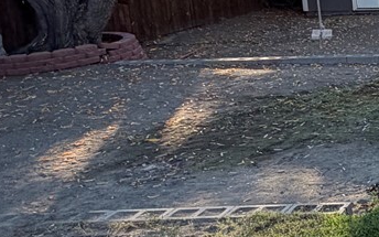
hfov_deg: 20.7
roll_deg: -1.0
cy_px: 60
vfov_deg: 18.7
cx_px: 681
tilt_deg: -14.3
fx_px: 713
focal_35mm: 69
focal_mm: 2.22
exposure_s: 1/436
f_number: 2.2
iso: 64
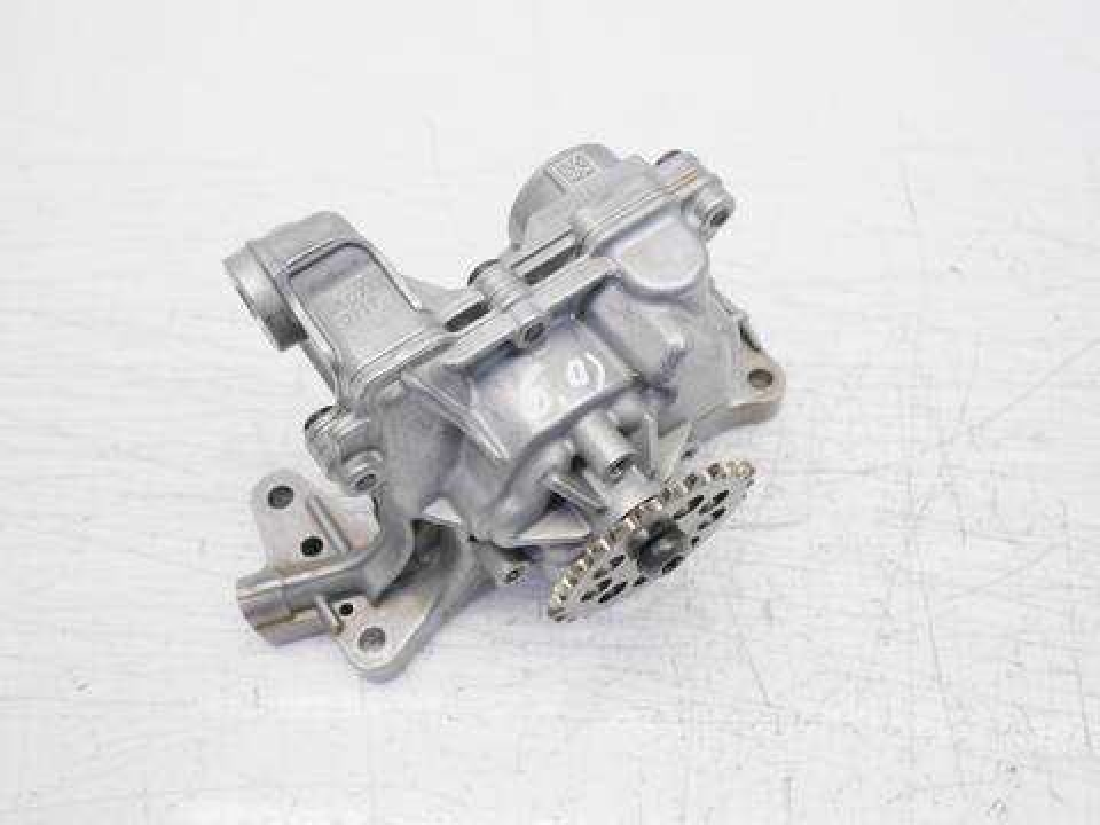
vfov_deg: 44.2
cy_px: 412
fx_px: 1017
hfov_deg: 56.8
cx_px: 550
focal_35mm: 32
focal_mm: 16
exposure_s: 1/80
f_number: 4
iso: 200
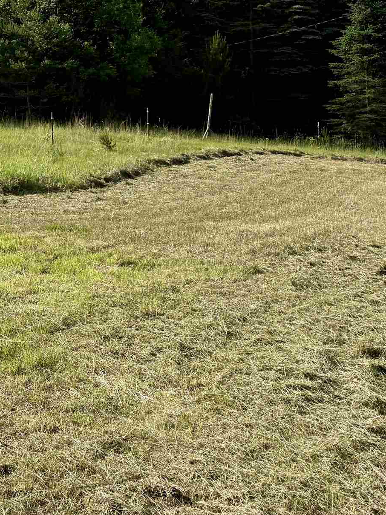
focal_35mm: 61
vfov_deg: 30.8
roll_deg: -0.1
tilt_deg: +2.4
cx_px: -111
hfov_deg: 21.7
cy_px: 89
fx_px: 907
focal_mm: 6.76
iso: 100
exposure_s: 1/8130
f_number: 1.78
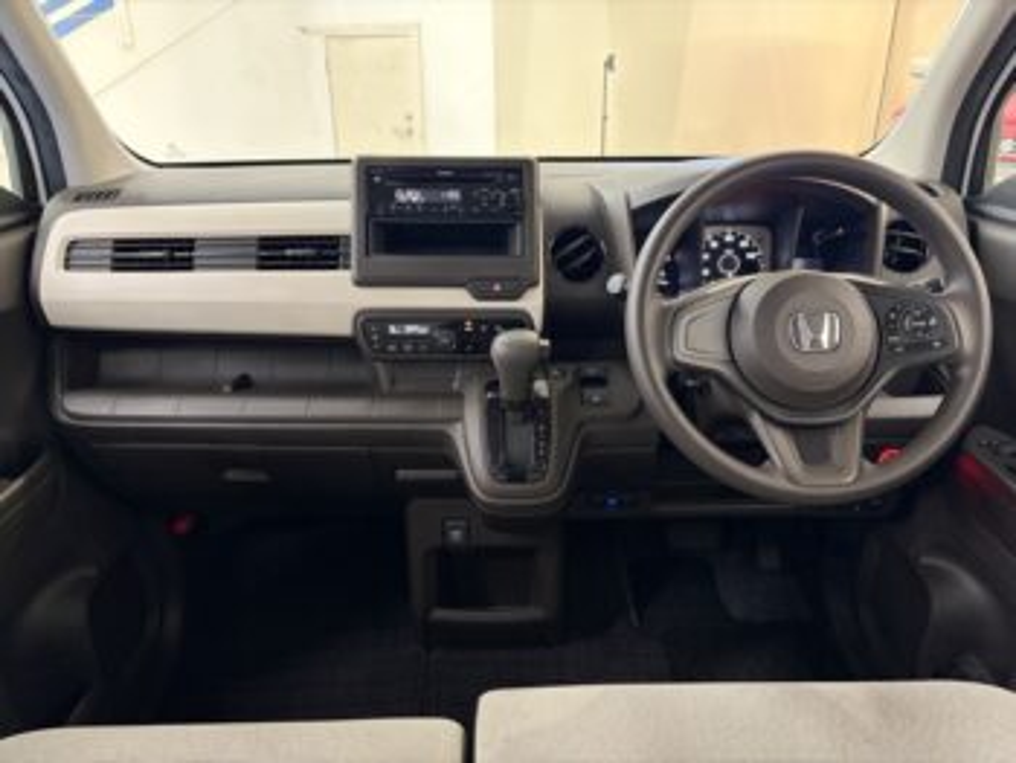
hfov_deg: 67.3
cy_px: 382
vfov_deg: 53.1
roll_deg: +2.0
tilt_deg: -22.5
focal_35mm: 26
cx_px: 508
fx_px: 764
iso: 500
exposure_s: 1/33
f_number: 1.6
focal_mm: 5.96
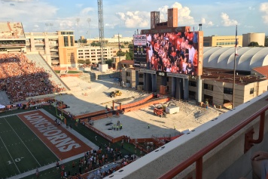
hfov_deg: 60.3
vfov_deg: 42.3
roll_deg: +1.5
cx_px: 132
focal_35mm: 31
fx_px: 231
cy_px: 83
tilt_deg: -10.1
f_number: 2.2
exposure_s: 1/625
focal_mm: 4.15
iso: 25
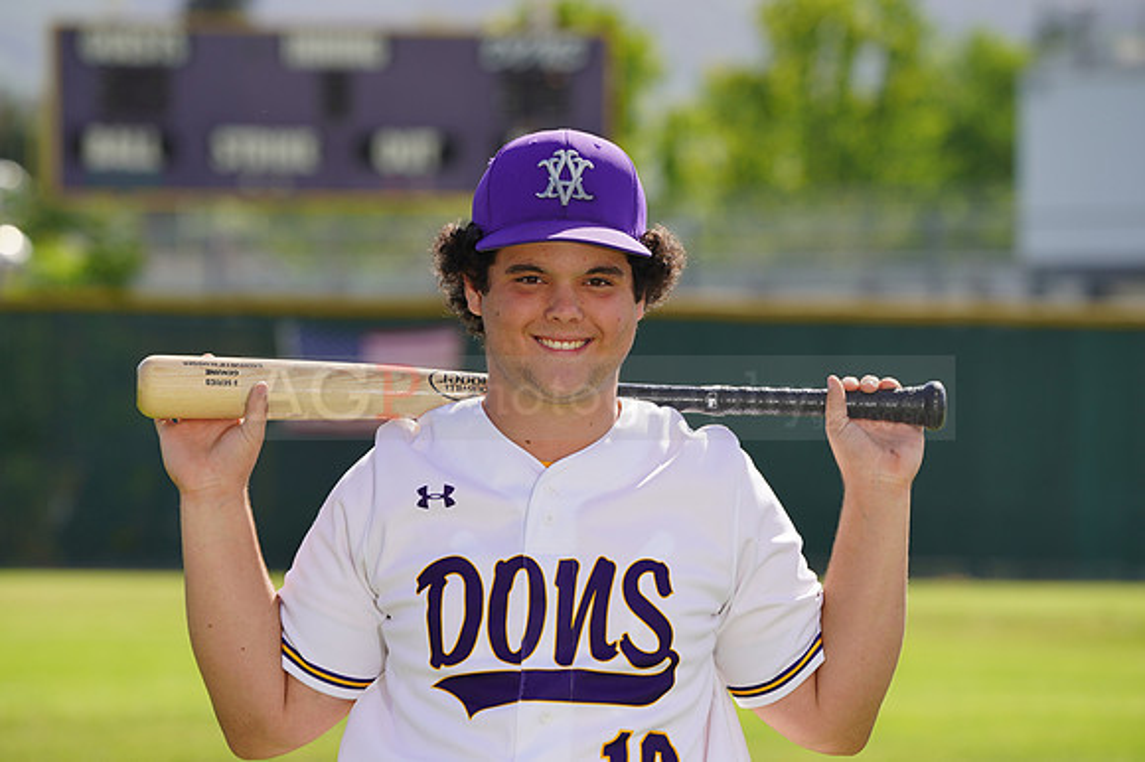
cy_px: 381
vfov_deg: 5.6
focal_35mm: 244
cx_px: 572
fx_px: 7756
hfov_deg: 8.4
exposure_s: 1/250
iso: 100
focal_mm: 244
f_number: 8
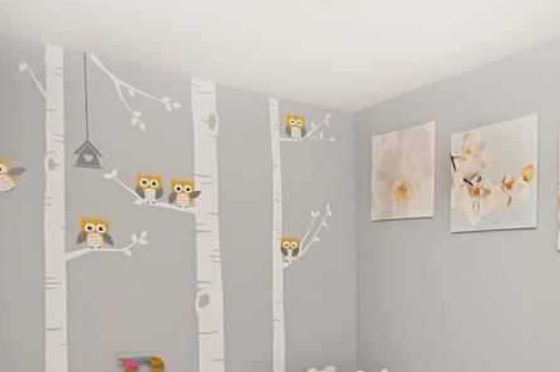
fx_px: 497
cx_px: 401
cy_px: 297
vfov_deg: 39.5
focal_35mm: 32
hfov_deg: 56.6
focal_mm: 14
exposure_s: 1/60
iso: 160
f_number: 8
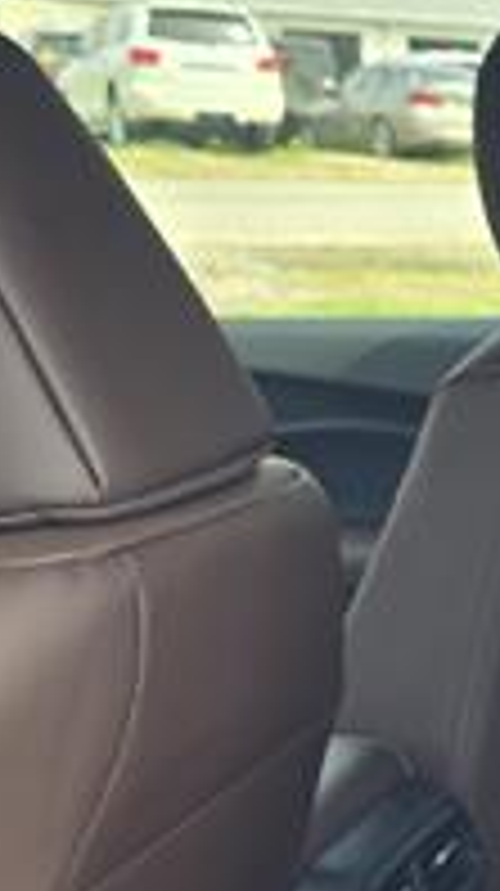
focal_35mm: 81
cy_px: 900
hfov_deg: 13.4
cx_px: 901
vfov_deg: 24.9
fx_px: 1914
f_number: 1.7
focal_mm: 6.3
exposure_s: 1/182
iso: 12
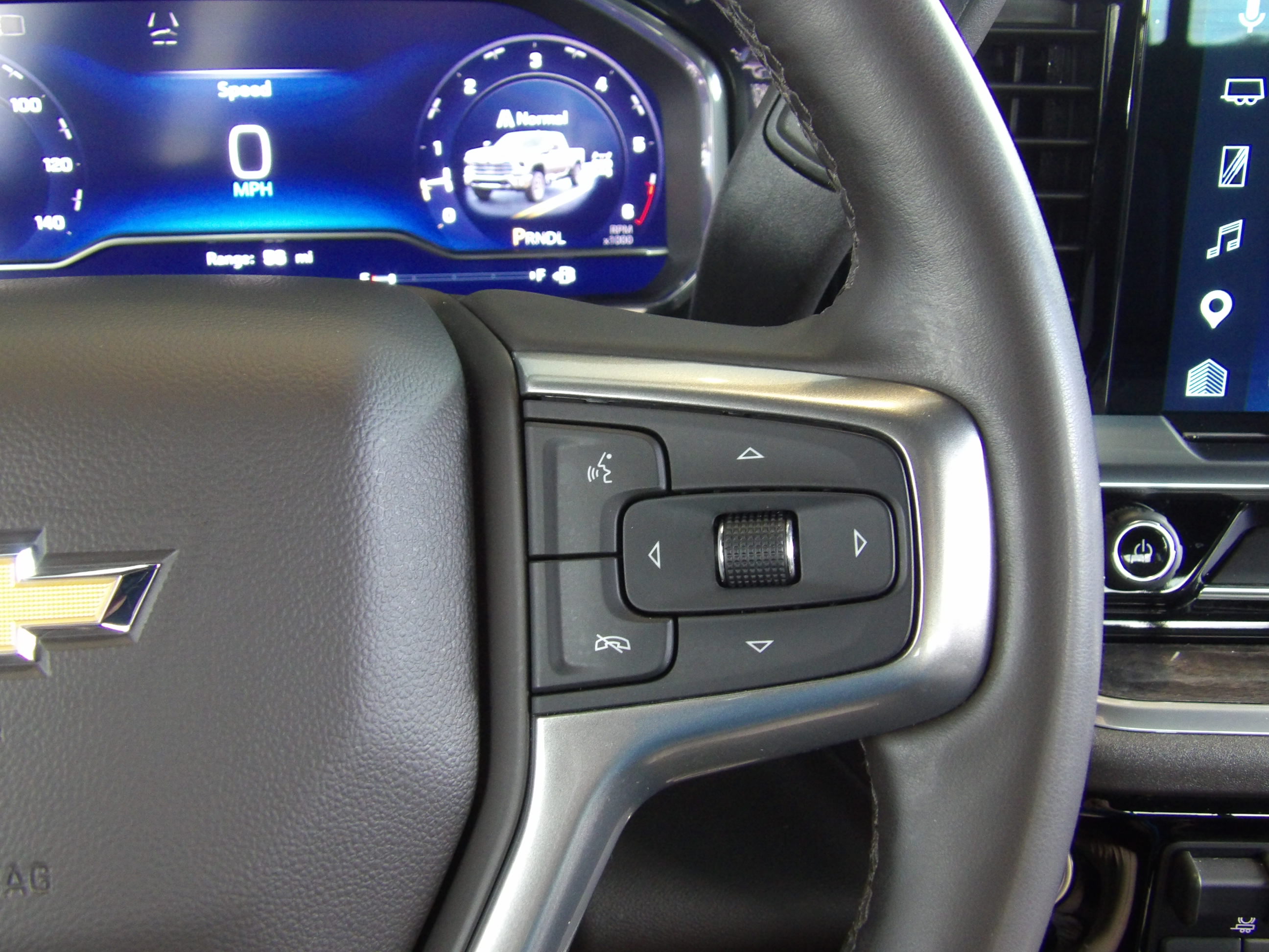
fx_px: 1430
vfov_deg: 36.8
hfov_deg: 47.9
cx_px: 634
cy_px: 476
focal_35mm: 39
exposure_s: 1/20
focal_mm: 7
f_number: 3.7
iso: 519
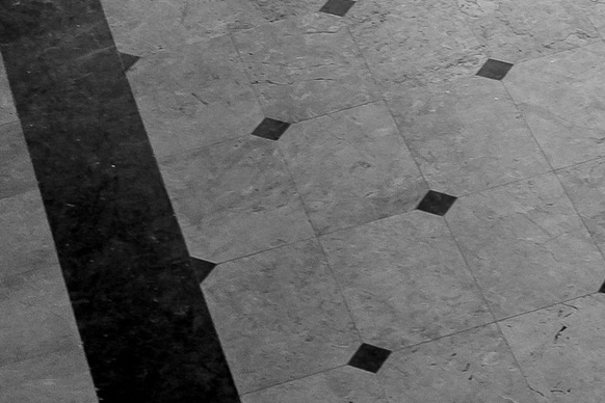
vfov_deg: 10.0
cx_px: 469
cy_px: -77
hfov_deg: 15.1
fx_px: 2269
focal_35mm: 135
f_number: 5
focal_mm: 28
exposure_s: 1/125
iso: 4000
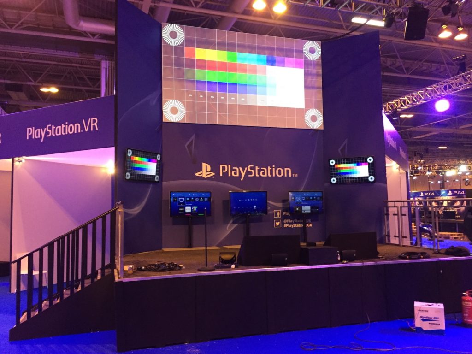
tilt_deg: +7.5
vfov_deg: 48.2
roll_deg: +0.0
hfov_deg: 61.7
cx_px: 236
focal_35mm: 29
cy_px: 177
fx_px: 395
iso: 250
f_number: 2.2
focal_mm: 4.15
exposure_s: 1/33
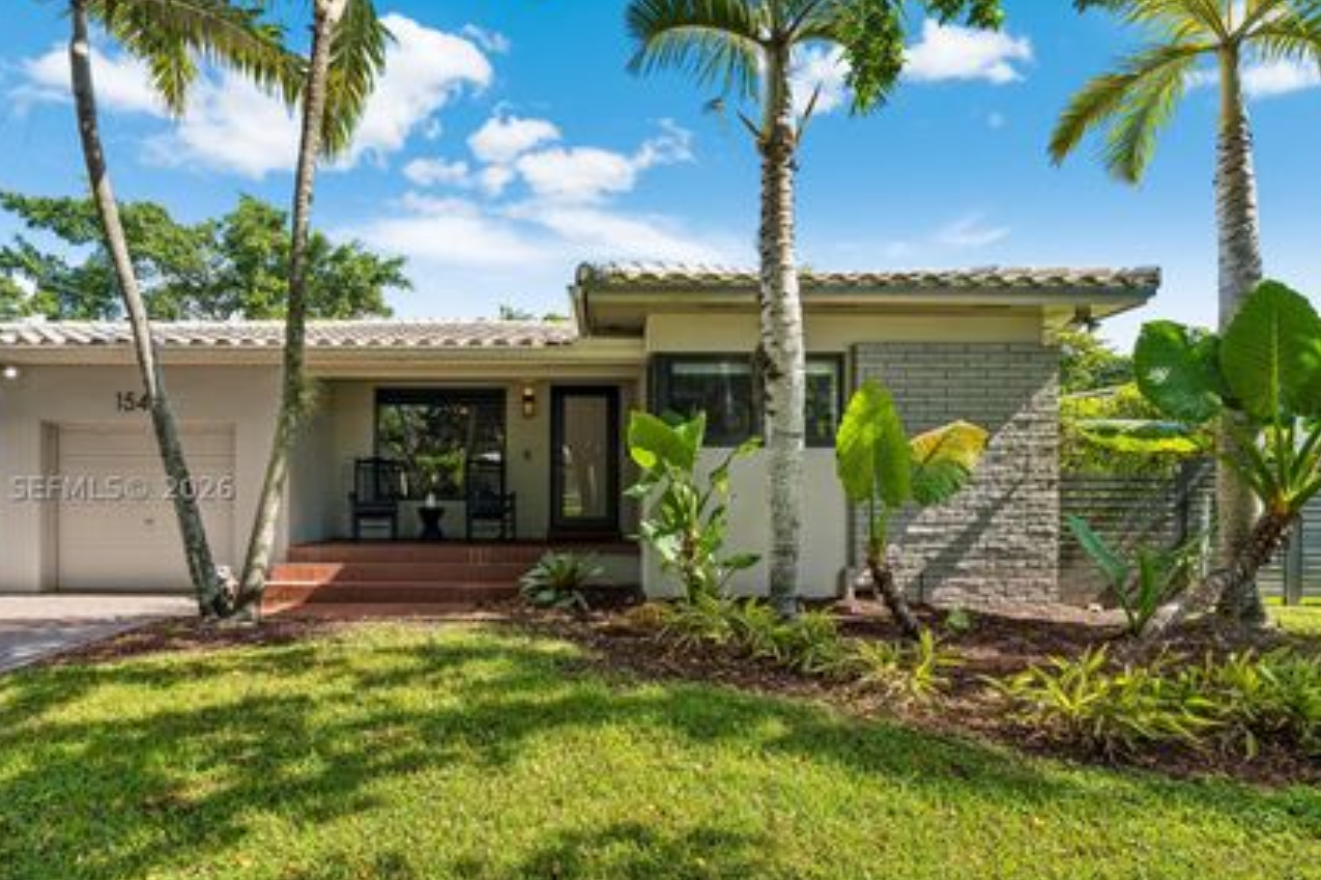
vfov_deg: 61.2
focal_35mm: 20
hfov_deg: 83.1
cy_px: 487
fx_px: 742
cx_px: 594
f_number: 11
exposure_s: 1/30
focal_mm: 17.2
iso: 100
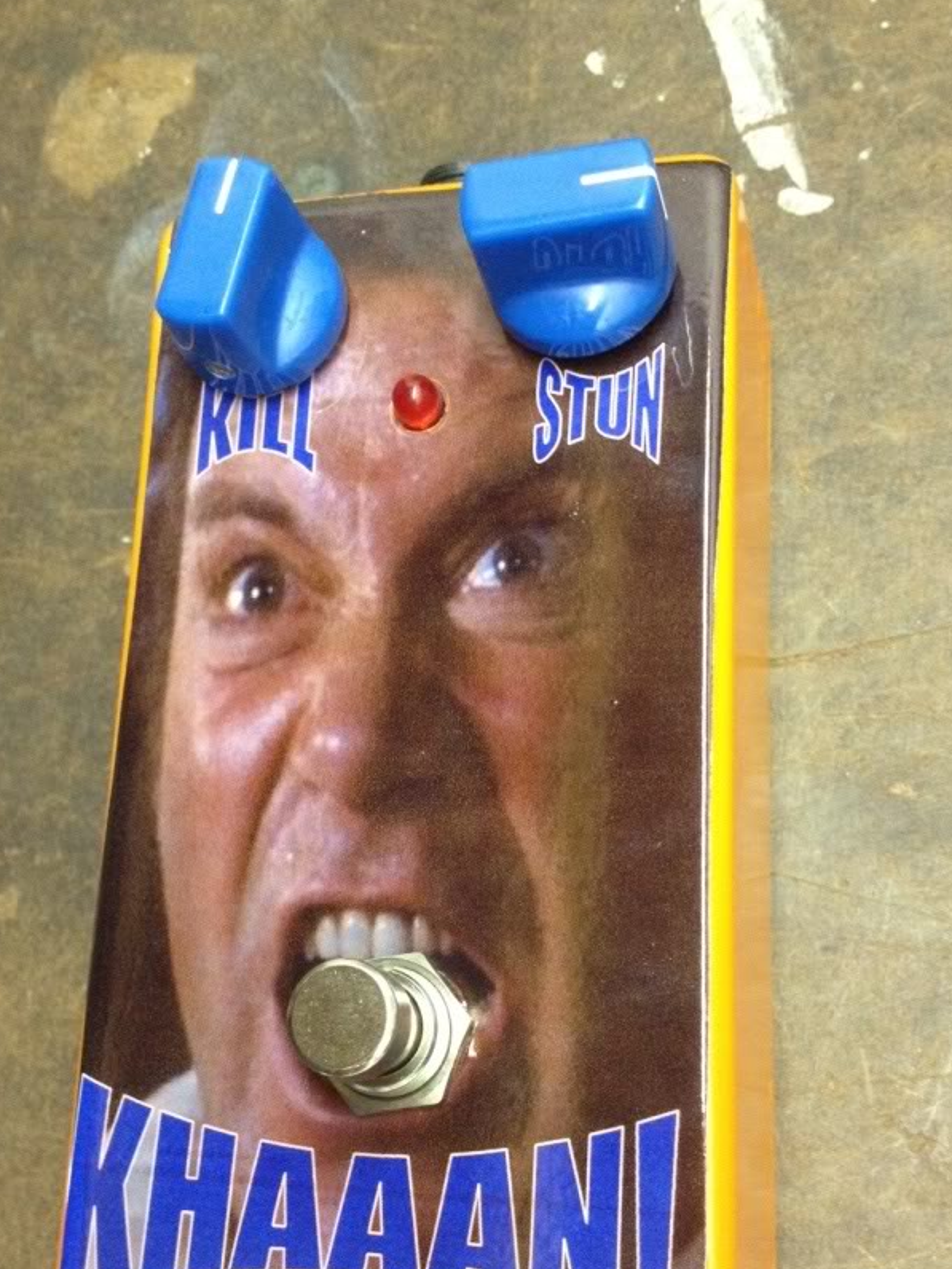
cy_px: 751
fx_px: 1650
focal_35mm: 45
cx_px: 426
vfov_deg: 41.9
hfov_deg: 32.2
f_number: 2.4
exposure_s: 1/20
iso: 400
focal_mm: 4.3
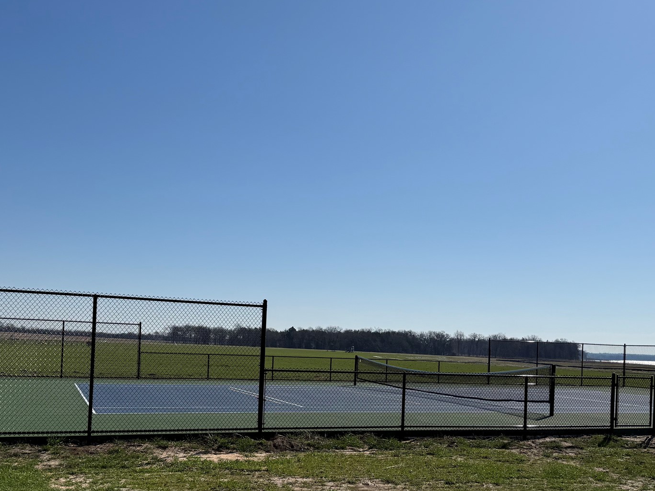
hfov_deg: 51.3
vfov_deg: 39.0
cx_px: 322
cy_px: 340
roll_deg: -1.9
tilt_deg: +0.5
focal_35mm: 36
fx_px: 681
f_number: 1.78
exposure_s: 1/14286
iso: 80
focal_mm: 6.76
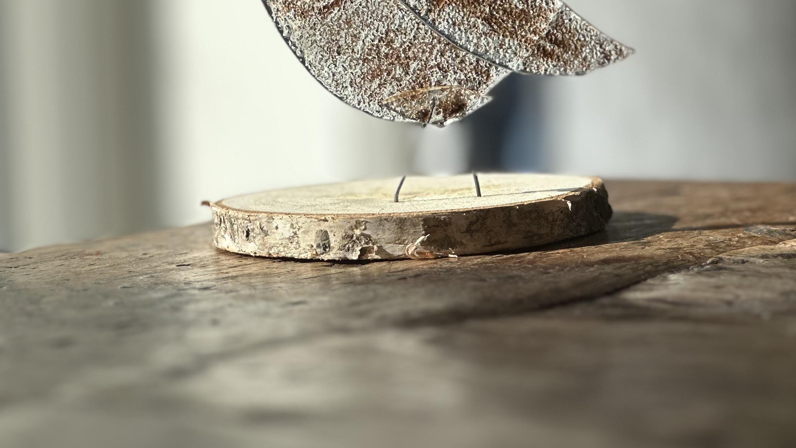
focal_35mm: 144
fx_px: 3039
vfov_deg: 8.4
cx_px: 426
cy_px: -34
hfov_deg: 14.9
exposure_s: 1/494
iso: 32
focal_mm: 9
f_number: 2.8
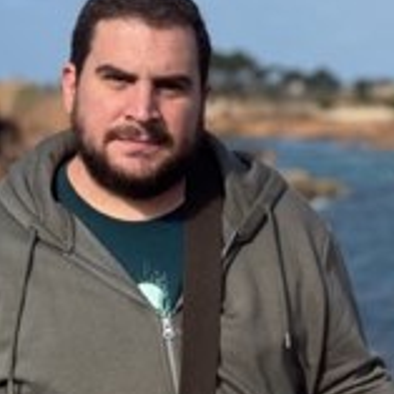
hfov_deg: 15.7
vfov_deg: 16.1
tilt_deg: -6.0
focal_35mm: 108
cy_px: 246
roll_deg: +1.0
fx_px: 1391
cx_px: 417
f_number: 1.78
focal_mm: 6.76
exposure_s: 1/5376
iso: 64
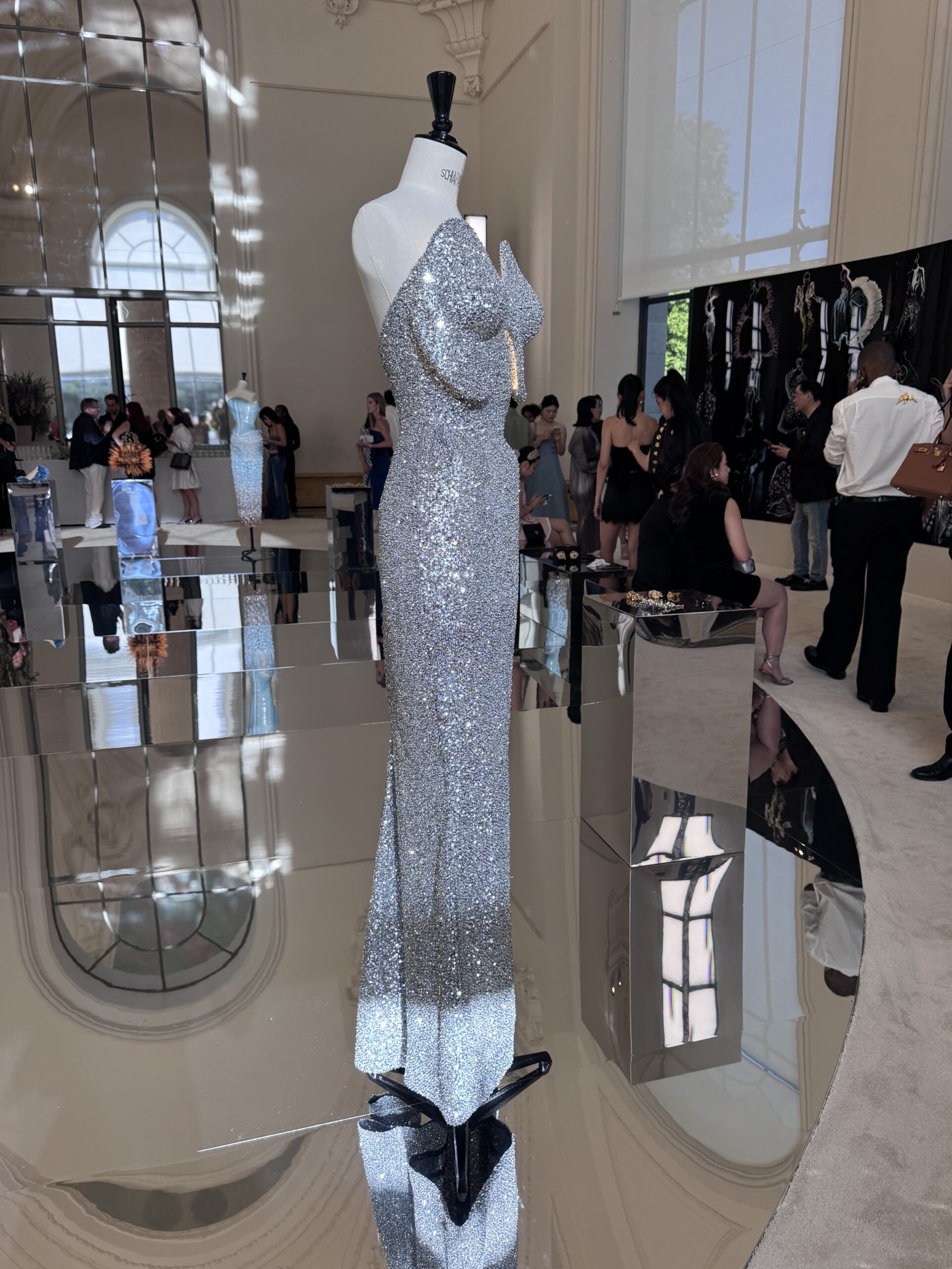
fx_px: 880
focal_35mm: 24
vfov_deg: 71.6
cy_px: 634
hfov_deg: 56.8
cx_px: 476
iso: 100
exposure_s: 1/621
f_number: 1.78
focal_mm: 6.76
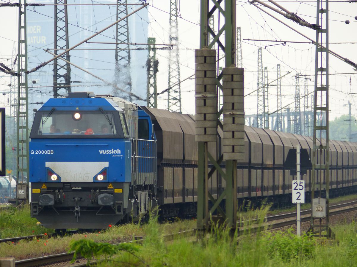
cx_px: 178
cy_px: 134
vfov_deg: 2.5
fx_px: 6188
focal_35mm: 600
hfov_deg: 3.3
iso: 200
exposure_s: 1/500
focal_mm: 108
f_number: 2.8
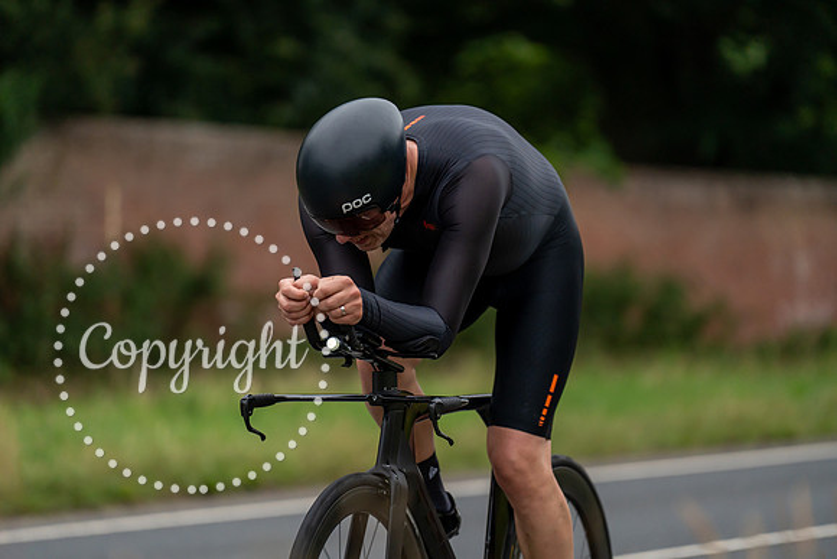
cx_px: 418
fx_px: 4372
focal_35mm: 188
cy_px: 280
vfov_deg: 7.3
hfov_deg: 10.9
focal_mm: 188
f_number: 2.8
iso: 1000
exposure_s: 1/800
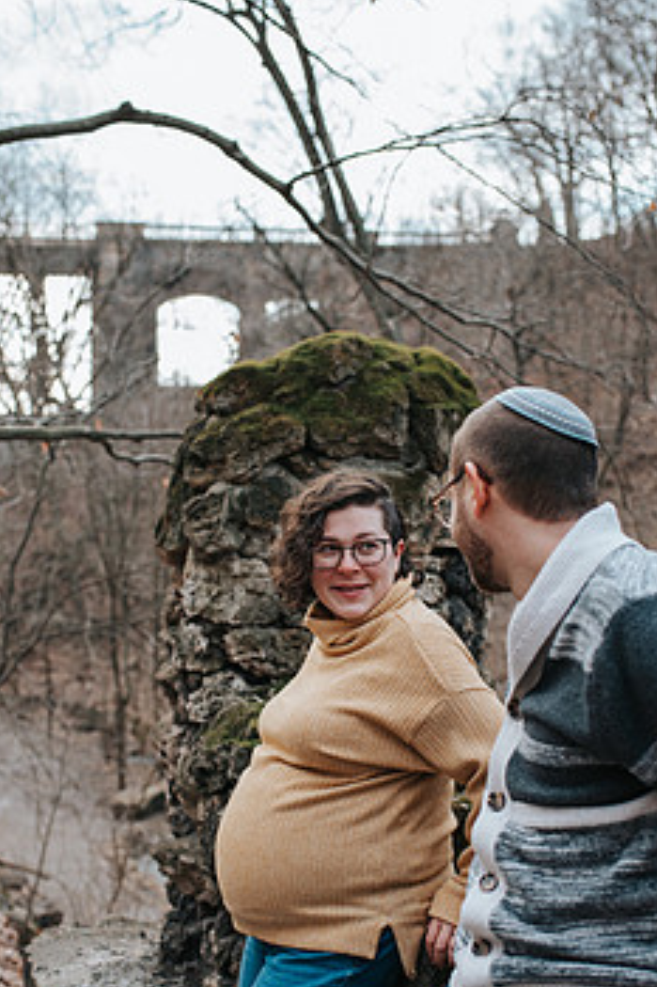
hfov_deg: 29.8
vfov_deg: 43.5
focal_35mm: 45
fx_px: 1233
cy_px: 581
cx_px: 369
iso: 400
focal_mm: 35
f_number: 3.2
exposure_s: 1/400
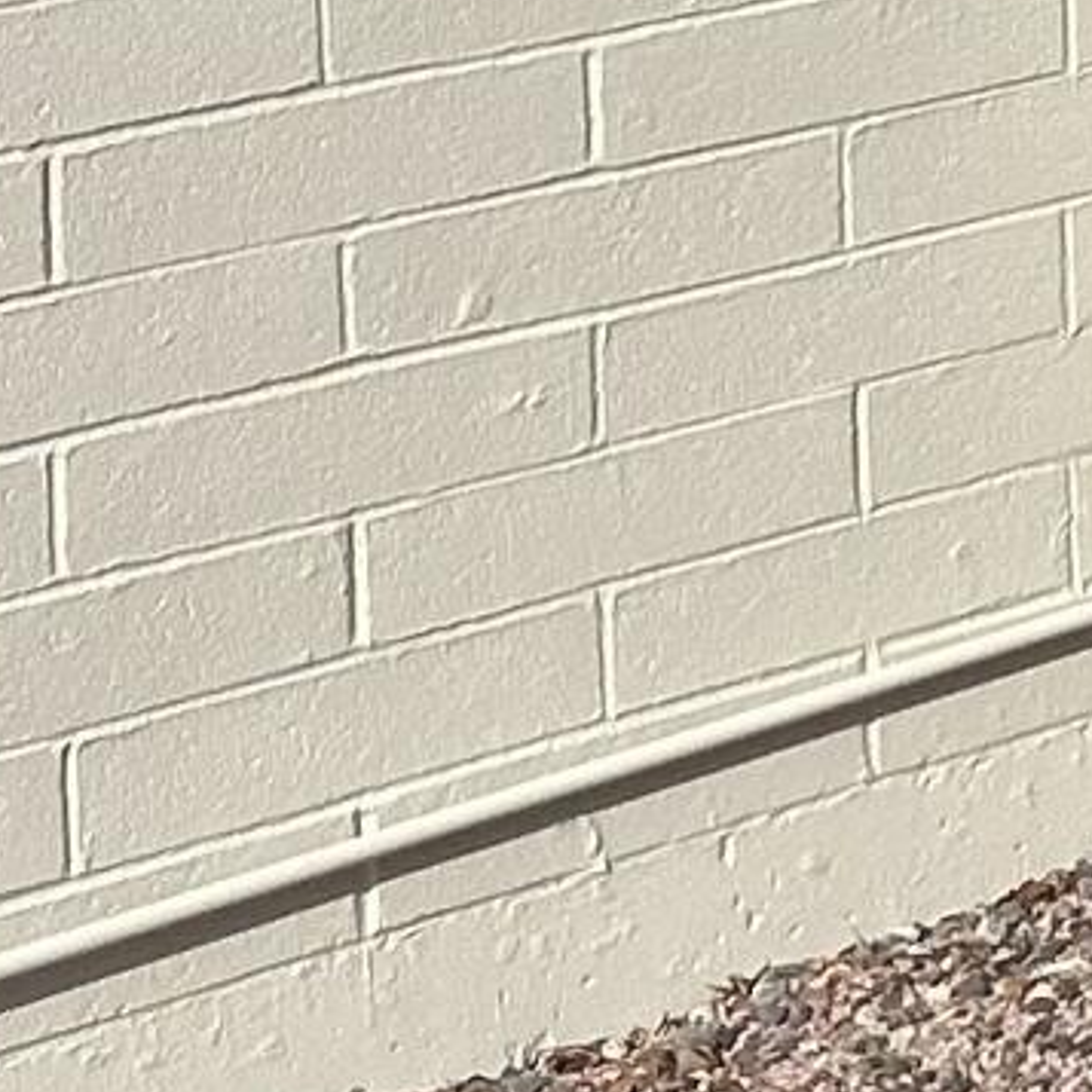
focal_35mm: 193
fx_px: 6888
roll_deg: +1.6
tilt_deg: -1.9
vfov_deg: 8.5
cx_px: 3224
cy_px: -1208
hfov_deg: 7.9
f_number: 1.5
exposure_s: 1/5319
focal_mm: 5.7
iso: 50
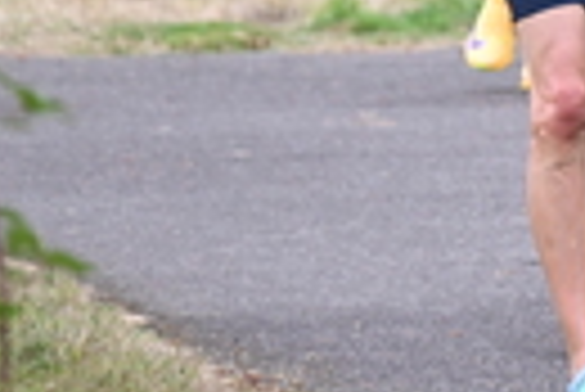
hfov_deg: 2.4
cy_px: -417
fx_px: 13763
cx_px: 914
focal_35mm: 846
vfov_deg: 1.6
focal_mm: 200
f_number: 6.3
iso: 720
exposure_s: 1/250
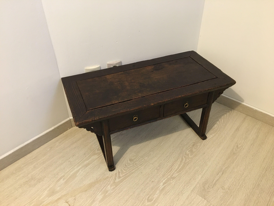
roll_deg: +0.4
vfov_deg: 48.2
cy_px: 103
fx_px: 230
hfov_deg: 61.7
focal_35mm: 29
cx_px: 137
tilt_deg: -37.3
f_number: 2.2
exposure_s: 1/20
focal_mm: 4.15
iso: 200
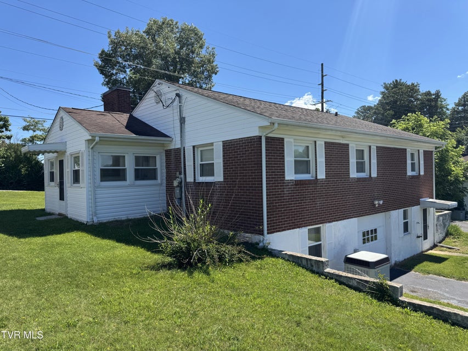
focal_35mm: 24
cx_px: 234
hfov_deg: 71.6
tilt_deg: -0.2
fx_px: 325
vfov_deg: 56.8
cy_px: 176
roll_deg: +1.3
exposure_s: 1/3096
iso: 80
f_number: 1.78
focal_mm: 6.76
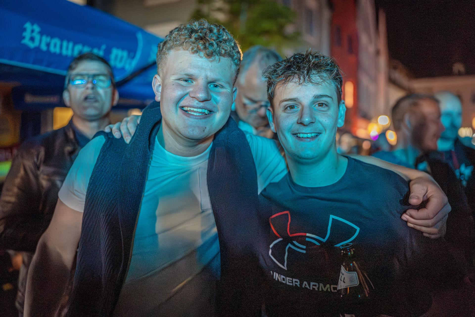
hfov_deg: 54.4
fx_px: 462
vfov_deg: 37.9
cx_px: 238
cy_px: 158
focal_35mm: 35
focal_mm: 35
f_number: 2
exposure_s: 1/160
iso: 25600
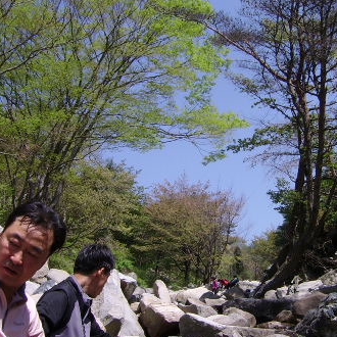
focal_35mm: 60
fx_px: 661
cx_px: 226
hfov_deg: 28.4
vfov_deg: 28.6
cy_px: 163
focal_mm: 5.95
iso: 50
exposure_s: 1/297
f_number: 5.8
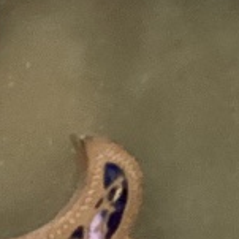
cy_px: 353
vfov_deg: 7.9
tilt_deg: -34.8
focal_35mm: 218
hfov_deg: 7.6
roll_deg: -6.6
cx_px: -307
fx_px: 1703
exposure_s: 1/25
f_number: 2.4
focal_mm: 3.3
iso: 640
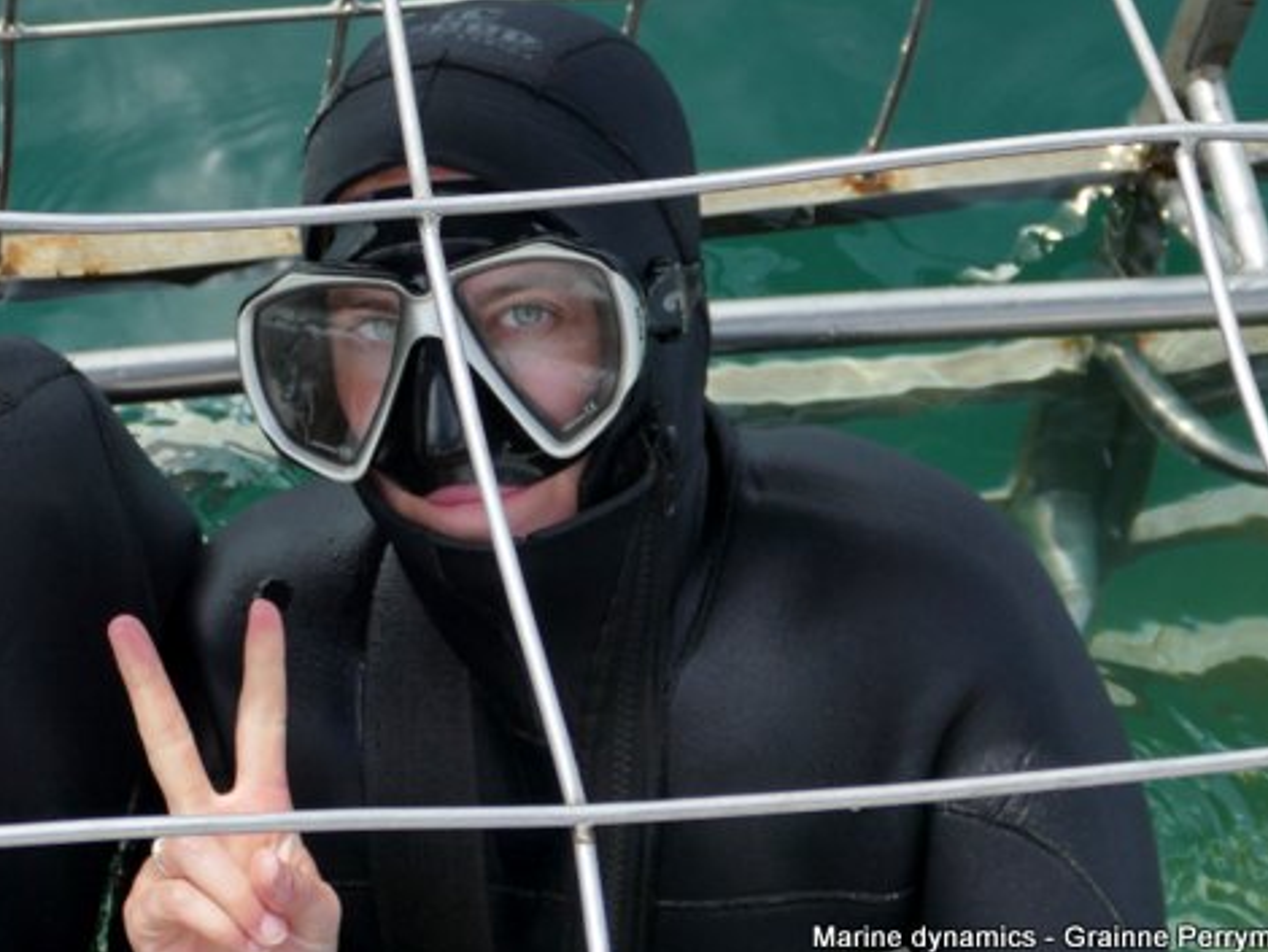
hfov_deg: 24.1
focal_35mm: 81
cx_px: 542
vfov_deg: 18.2
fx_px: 2969
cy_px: 449
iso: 125
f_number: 3.6
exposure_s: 1/1000
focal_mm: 24
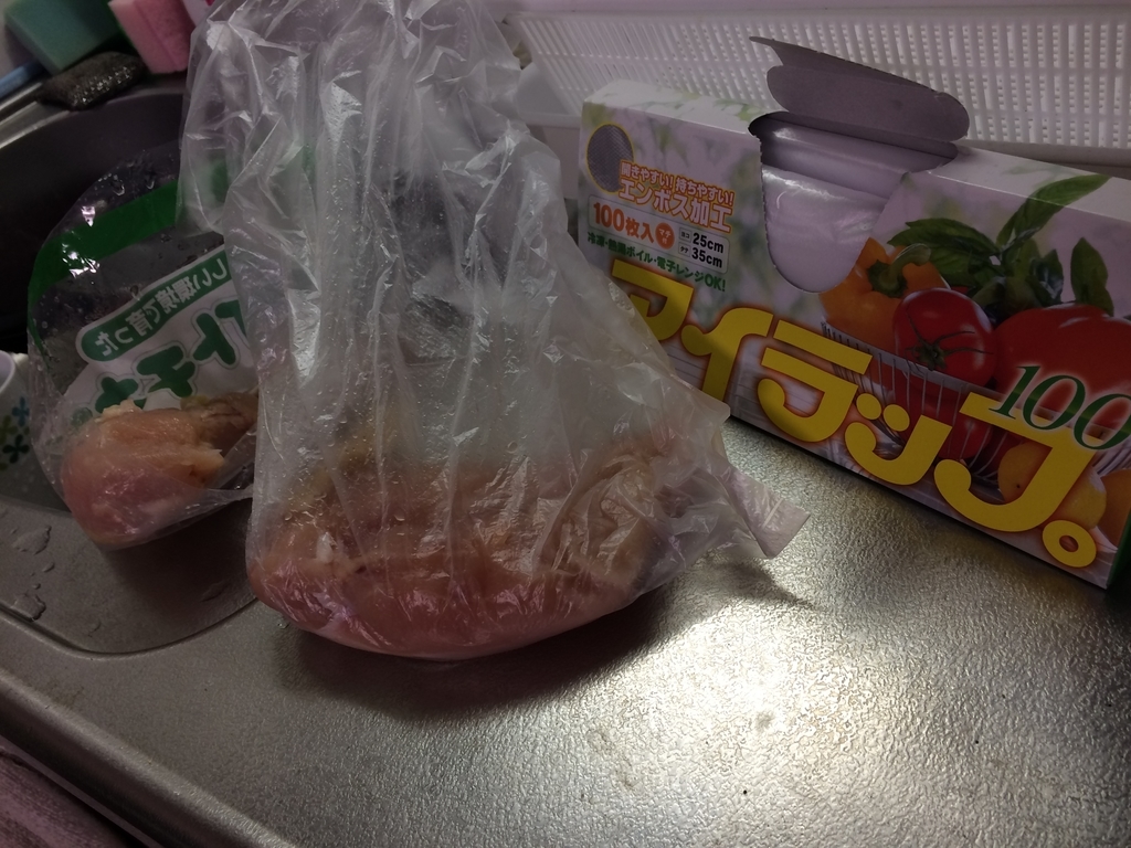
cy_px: 424
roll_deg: +19.4
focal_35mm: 29
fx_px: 948
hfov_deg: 61.7
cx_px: 566
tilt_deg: -41.7
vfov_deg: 48.2
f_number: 2.2
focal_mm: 4.15
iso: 50
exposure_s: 1/30
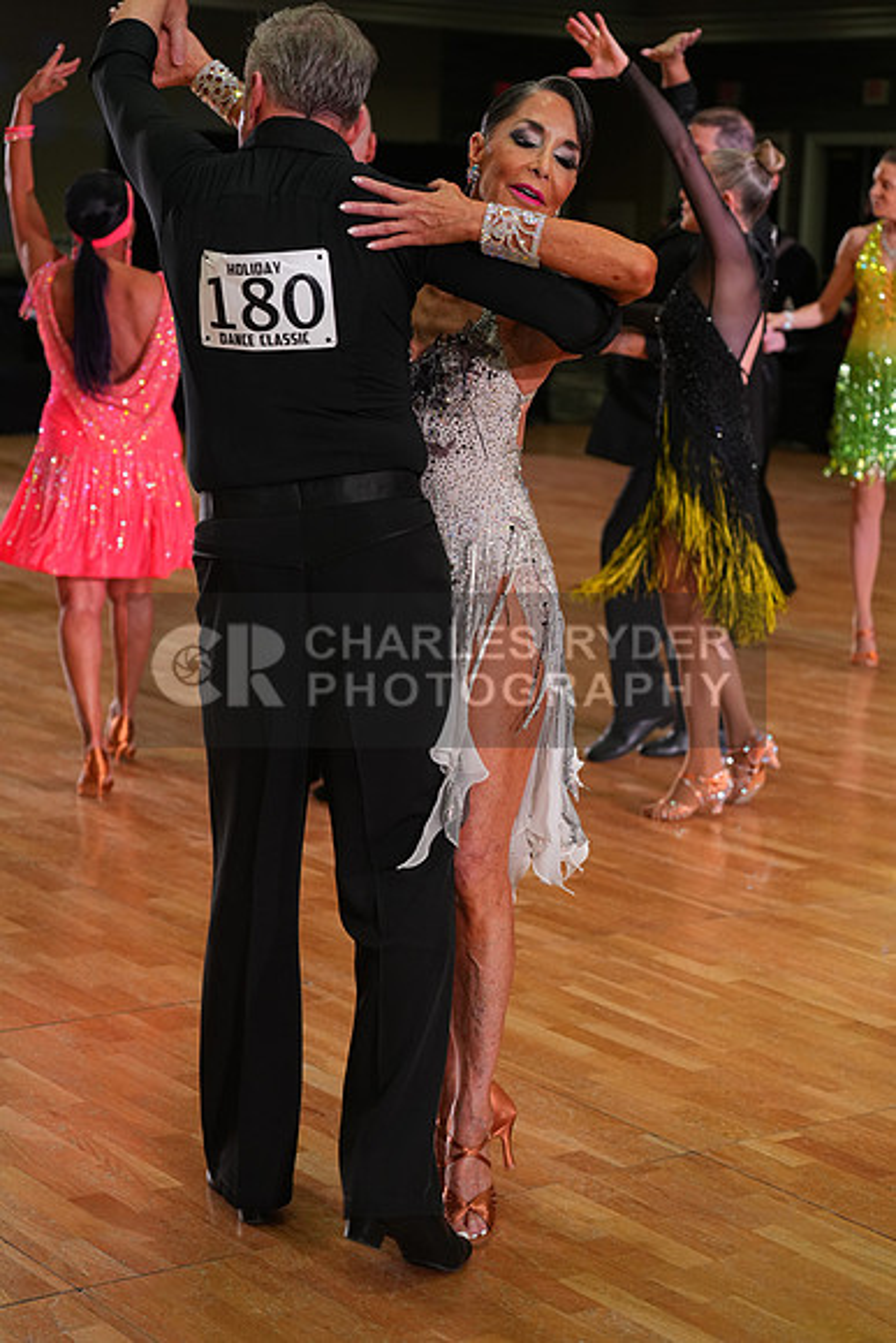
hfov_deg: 19.5
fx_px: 2612
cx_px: 448
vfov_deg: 28.8
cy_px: 672
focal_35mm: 70
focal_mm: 70
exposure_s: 1/200
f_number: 4
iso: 1000
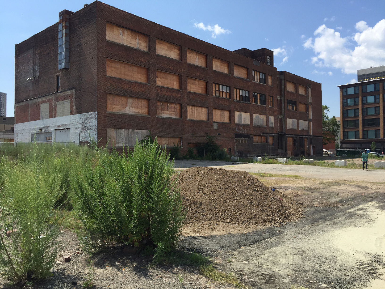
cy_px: 144
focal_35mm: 29
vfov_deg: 48.2
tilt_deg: +3.4
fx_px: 323
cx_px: 192
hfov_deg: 61.7
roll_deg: -0.2
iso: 32
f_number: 2.2
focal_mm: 4.15
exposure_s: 1/1883
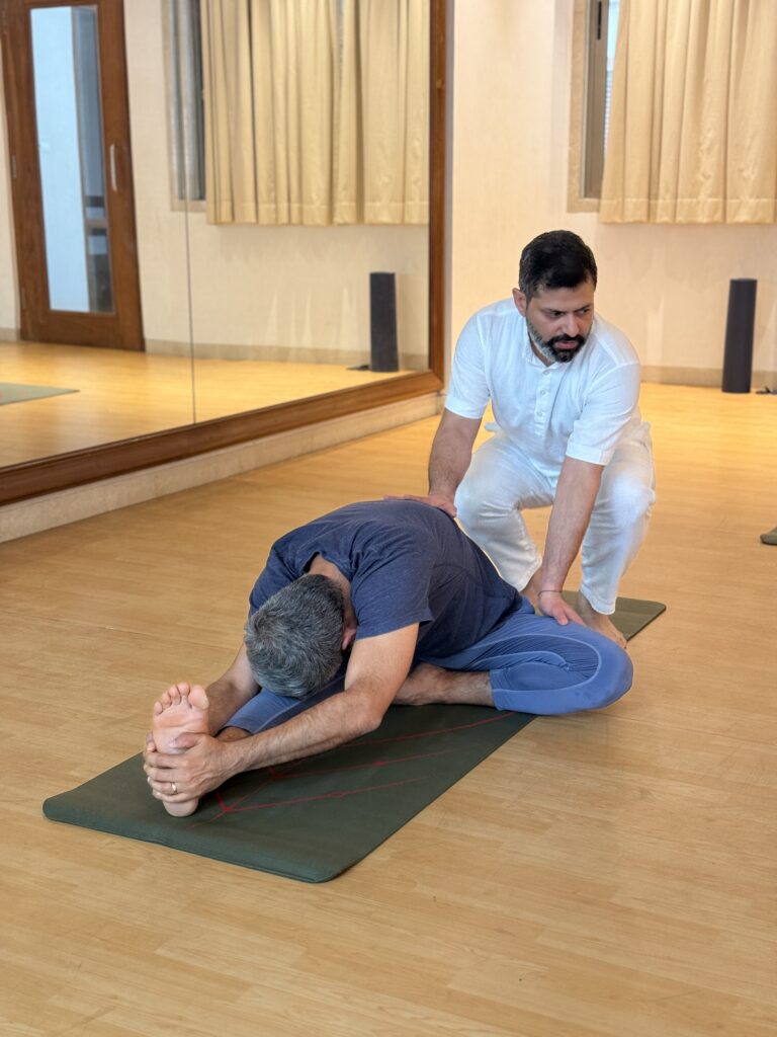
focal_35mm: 48
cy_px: 518
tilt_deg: -12.3
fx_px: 1437
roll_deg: -0.3
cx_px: 388
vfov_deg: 39.7
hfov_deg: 30.3
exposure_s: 1/50
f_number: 1.78
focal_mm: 6.76
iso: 125
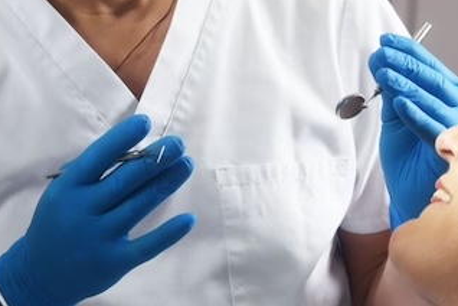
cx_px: 76
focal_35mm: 176
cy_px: -47
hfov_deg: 11.6
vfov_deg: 7.7
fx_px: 2239
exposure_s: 1/200
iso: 400
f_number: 9
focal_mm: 70
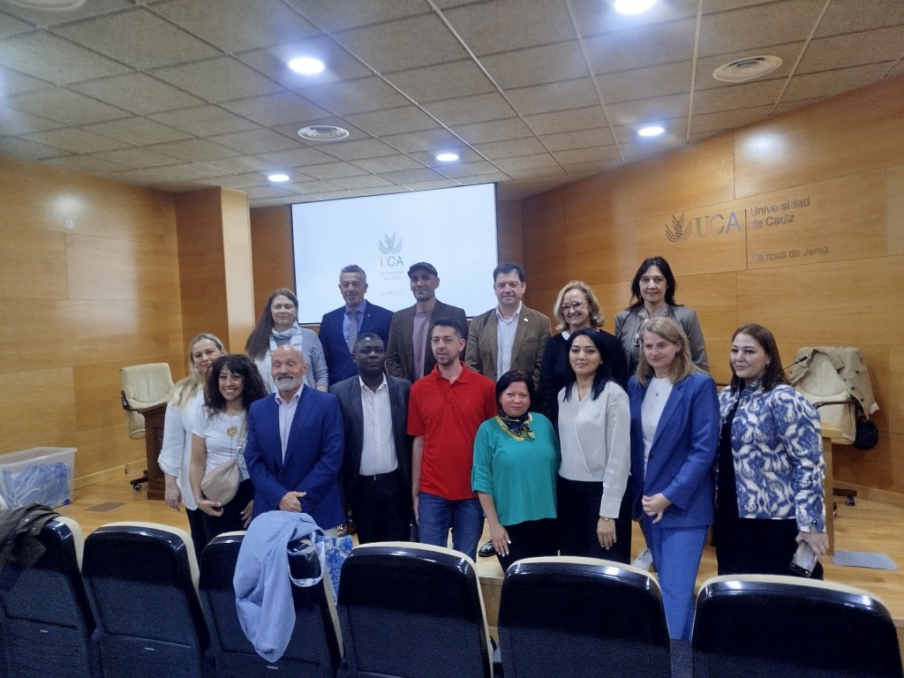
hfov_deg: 71.6
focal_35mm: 24
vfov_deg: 56.8
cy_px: 339
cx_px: 452
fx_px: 627
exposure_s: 1/33
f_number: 1.7
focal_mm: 5.31
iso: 125
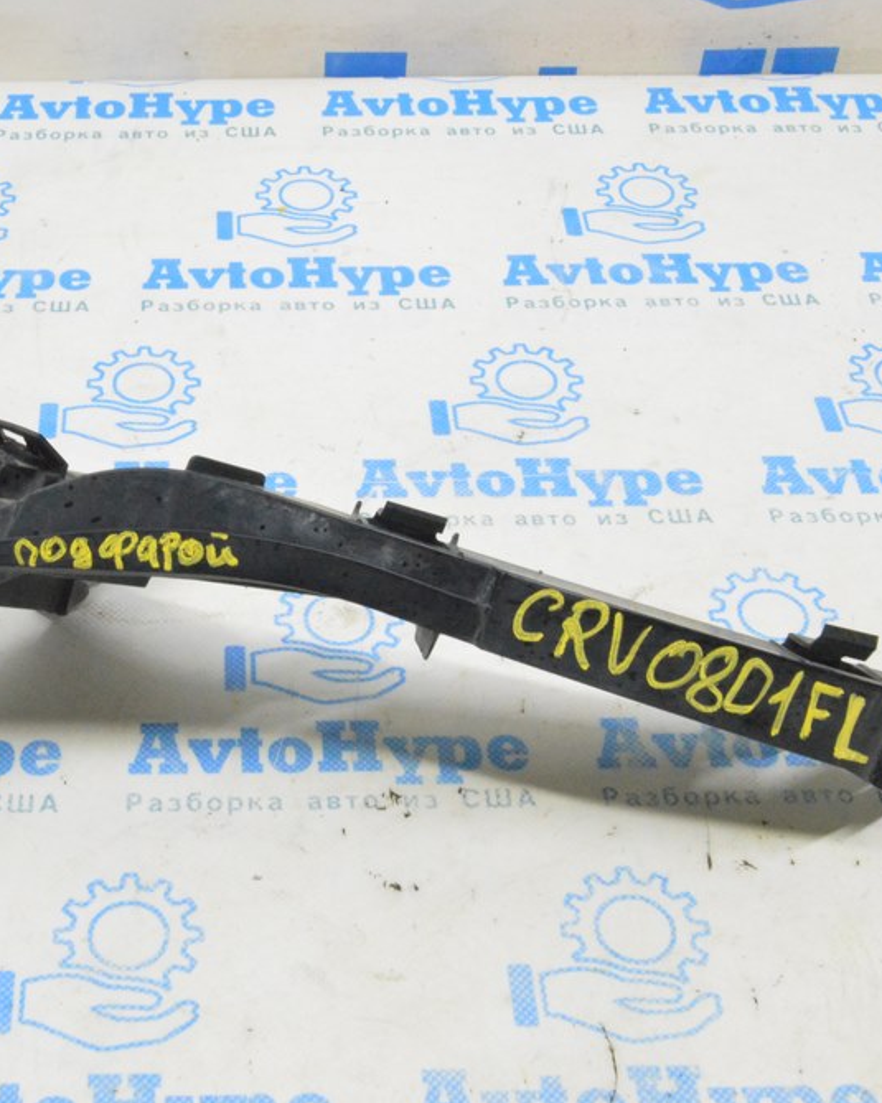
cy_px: 556
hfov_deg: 26.8
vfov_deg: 33.6
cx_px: 221
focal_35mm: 56
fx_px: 1828
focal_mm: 26
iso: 6400
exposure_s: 1/15
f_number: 20
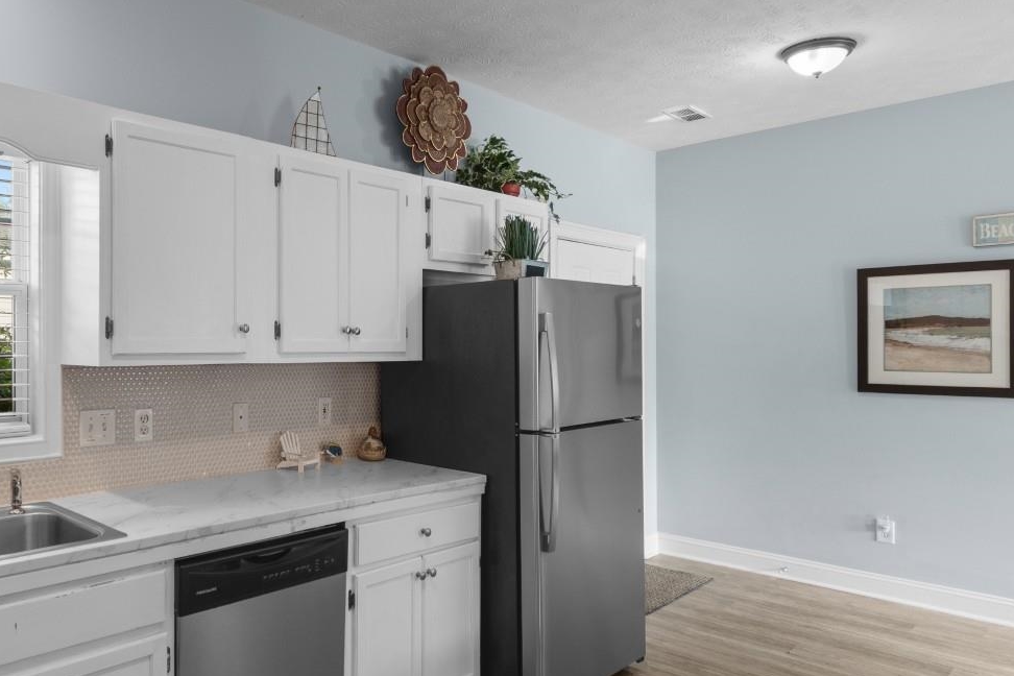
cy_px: 327
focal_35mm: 25
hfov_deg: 69.5
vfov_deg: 51.3
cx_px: 341
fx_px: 704
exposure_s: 1/8
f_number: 4.5
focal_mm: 10
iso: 100
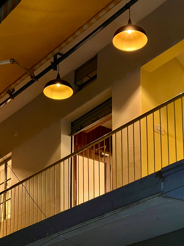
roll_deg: +2.1
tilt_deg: +27.3
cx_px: 92
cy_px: 123
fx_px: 546
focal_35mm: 77
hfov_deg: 19.1
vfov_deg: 25.3
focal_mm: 9
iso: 1600
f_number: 2.8
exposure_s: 1/20
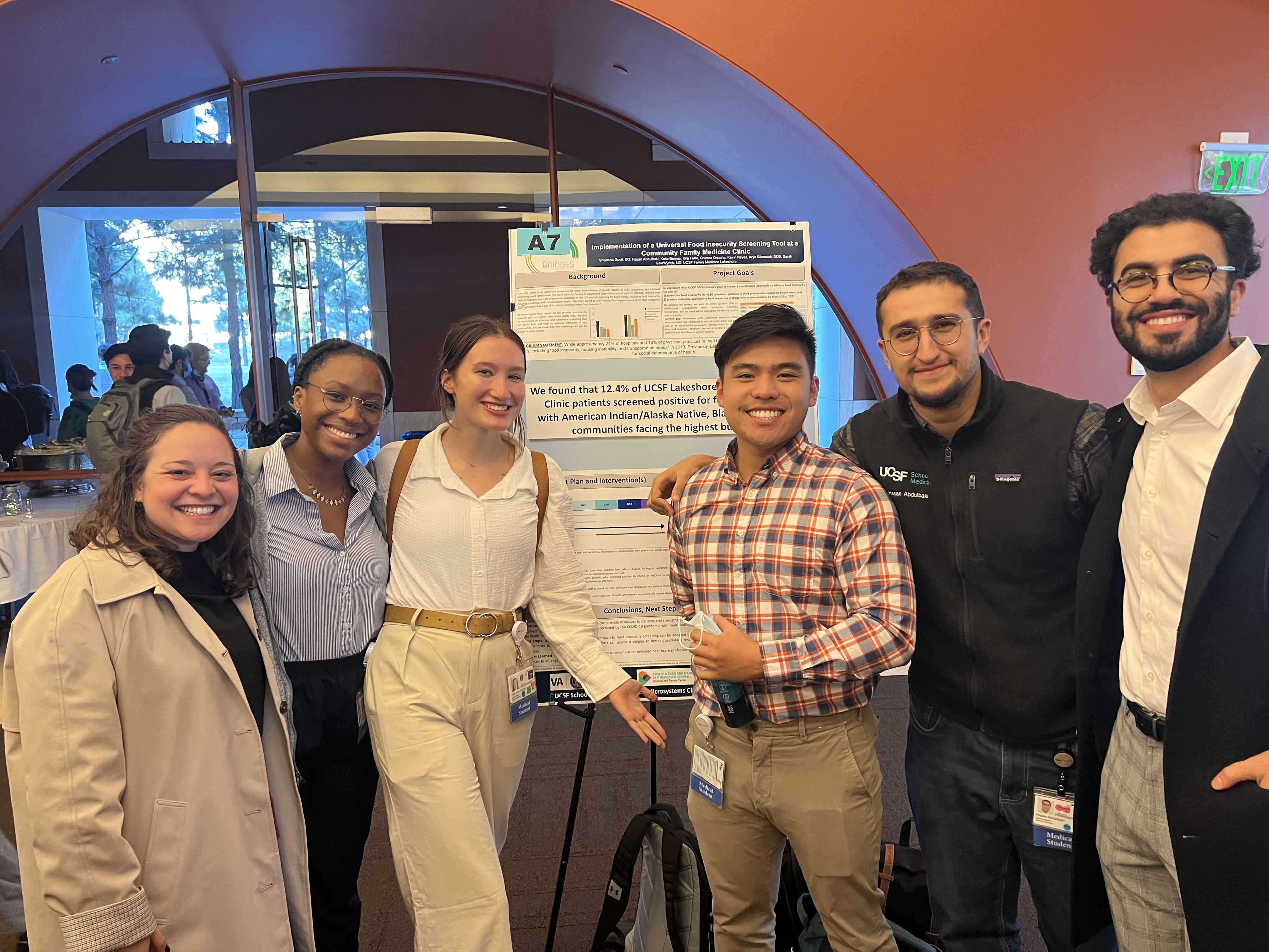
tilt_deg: -7.4
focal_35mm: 26
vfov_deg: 53.1
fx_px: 953
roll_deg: +1.1
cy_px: 476
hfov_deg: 67.3
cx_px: 634
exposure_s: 1/60
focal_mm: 5.7
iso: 200
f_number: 1.5
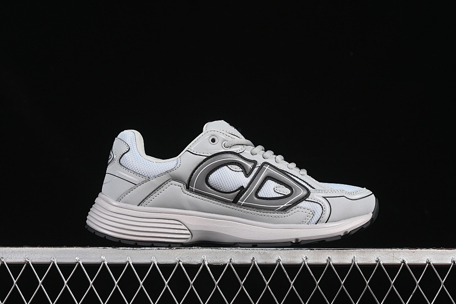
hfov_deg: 27.0
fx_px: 950
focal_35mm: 75
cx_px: 228
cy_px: 152
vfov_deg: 18.2
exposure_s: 1/60
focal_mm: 50
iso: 160
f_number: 7.1
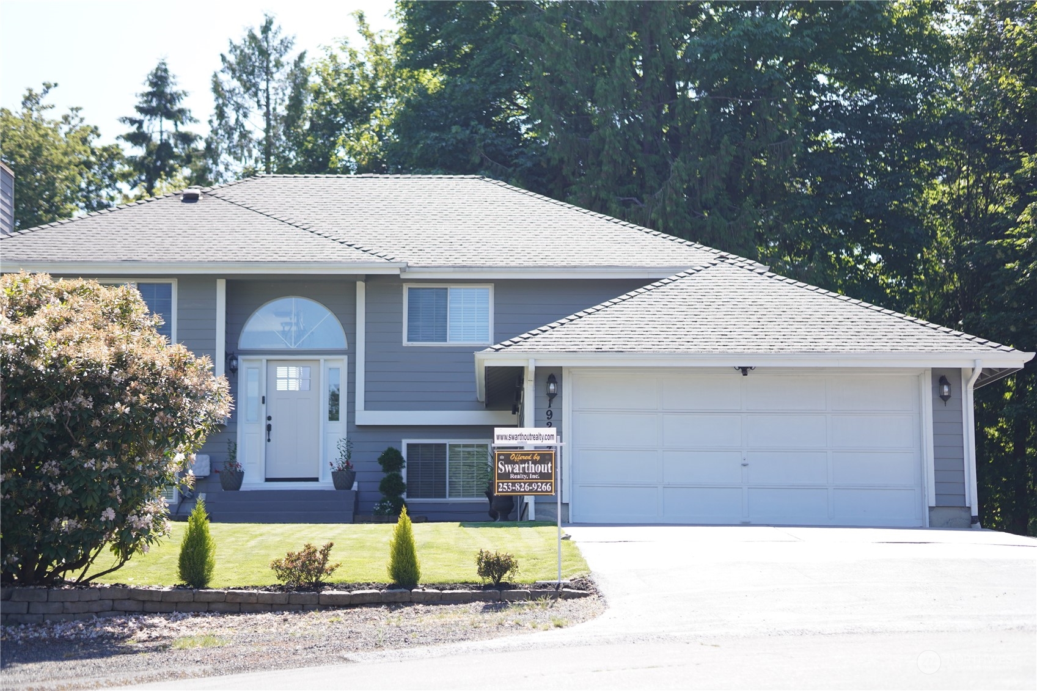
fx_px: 2419
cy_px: 346
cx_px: 518
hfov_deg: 24.2
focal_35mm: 84
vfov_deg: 16.3
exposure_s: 1/2500
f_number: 1.4
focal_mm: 56
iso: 100
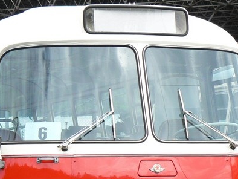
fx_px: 1053
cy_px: 190
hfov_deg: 12.9
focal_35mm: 153
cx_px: 86
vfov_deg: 9.6
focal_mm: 11.2
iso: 100
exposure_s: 1/640
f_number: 3.2
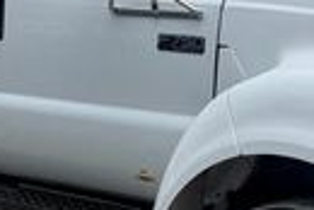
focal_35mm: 123
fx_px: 1074
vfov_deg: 11.2
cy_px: 154
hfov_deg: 16.6
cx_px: 217
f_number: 1.78
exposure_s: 1/8130
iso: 80
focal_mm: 6.76
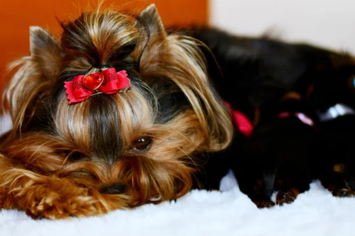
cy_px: 74
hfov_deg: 28.1
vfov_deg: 18.8
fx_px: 710
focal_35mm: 72
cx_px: 162
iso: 125
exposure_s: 1/250
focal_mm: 50
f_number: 1.8
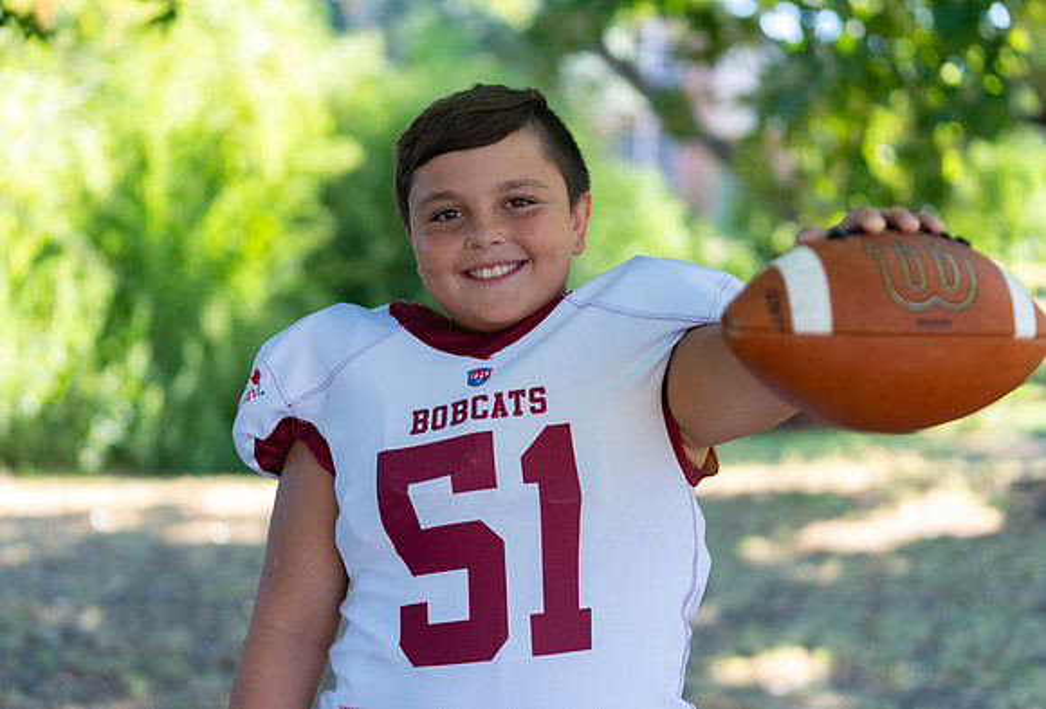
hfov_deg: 27.0
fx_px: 2177
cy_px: 336
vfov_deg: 18.5
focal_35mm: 75
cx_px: 486
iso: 200
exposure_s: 1/320
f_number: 2.8
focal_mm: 70
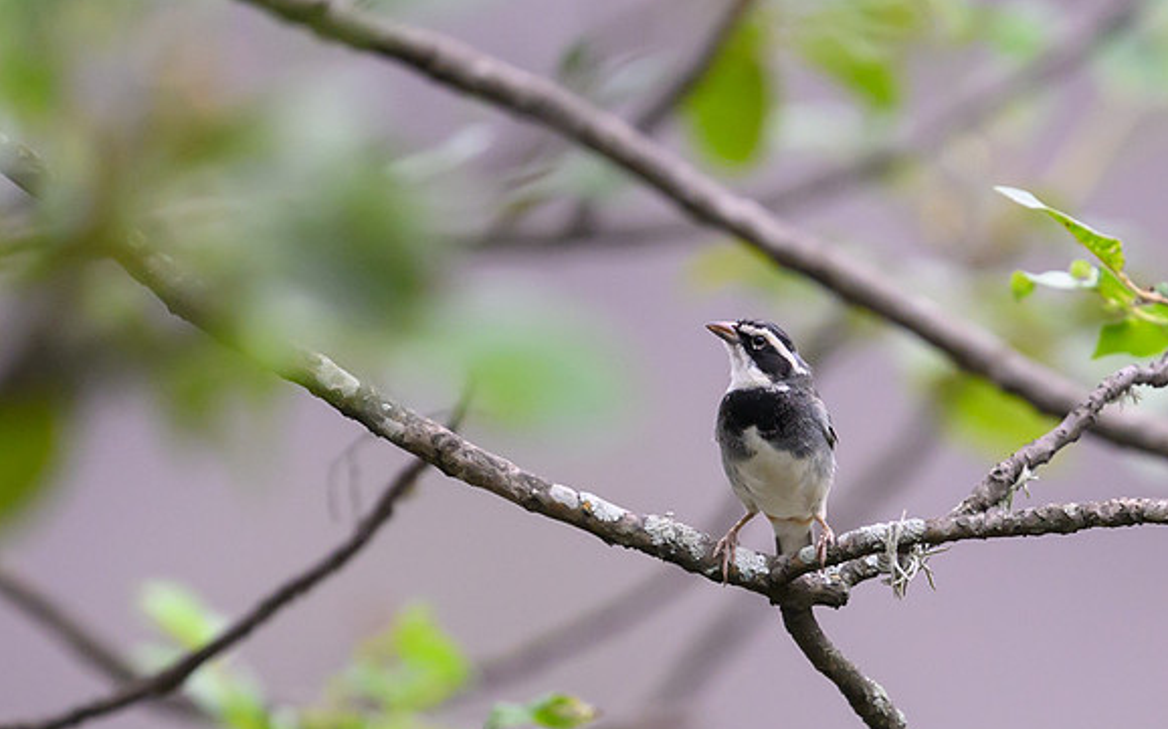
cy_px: 497
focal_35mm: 1173
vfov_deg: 1.1
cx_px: 838
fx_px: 37331
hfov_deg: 1.8
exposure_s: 1/3200
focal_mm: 560
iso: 2000
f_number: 4
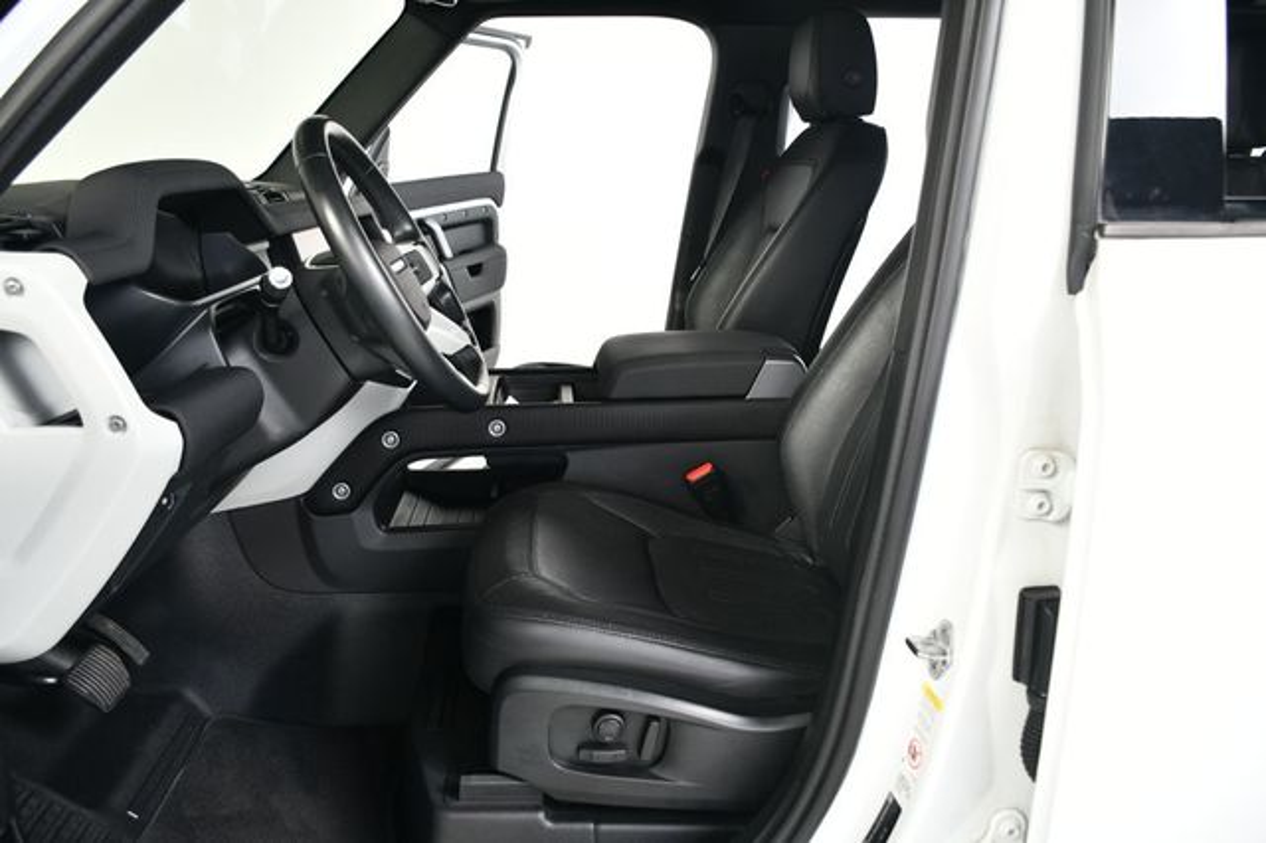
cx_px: 633
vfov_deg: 47.9
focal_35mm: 27
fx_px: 949
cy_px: 422
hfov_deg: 67.4
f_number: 4
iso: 100
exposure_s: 1/160
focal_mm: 18
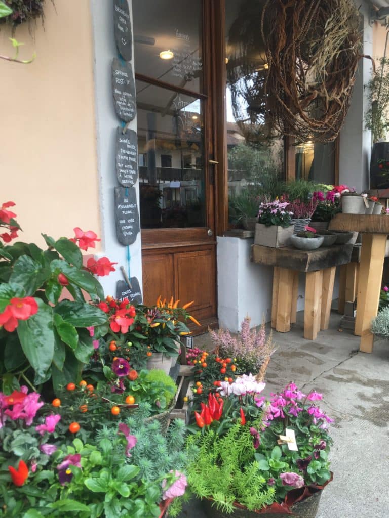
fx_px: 435
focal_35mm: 29
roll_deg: +0.8
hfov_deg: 48.2
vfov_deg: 61.7
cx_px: 194
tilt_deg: -4.9
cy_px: 259
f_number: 2.2
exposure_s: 1/100
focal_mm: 4.15
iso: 40
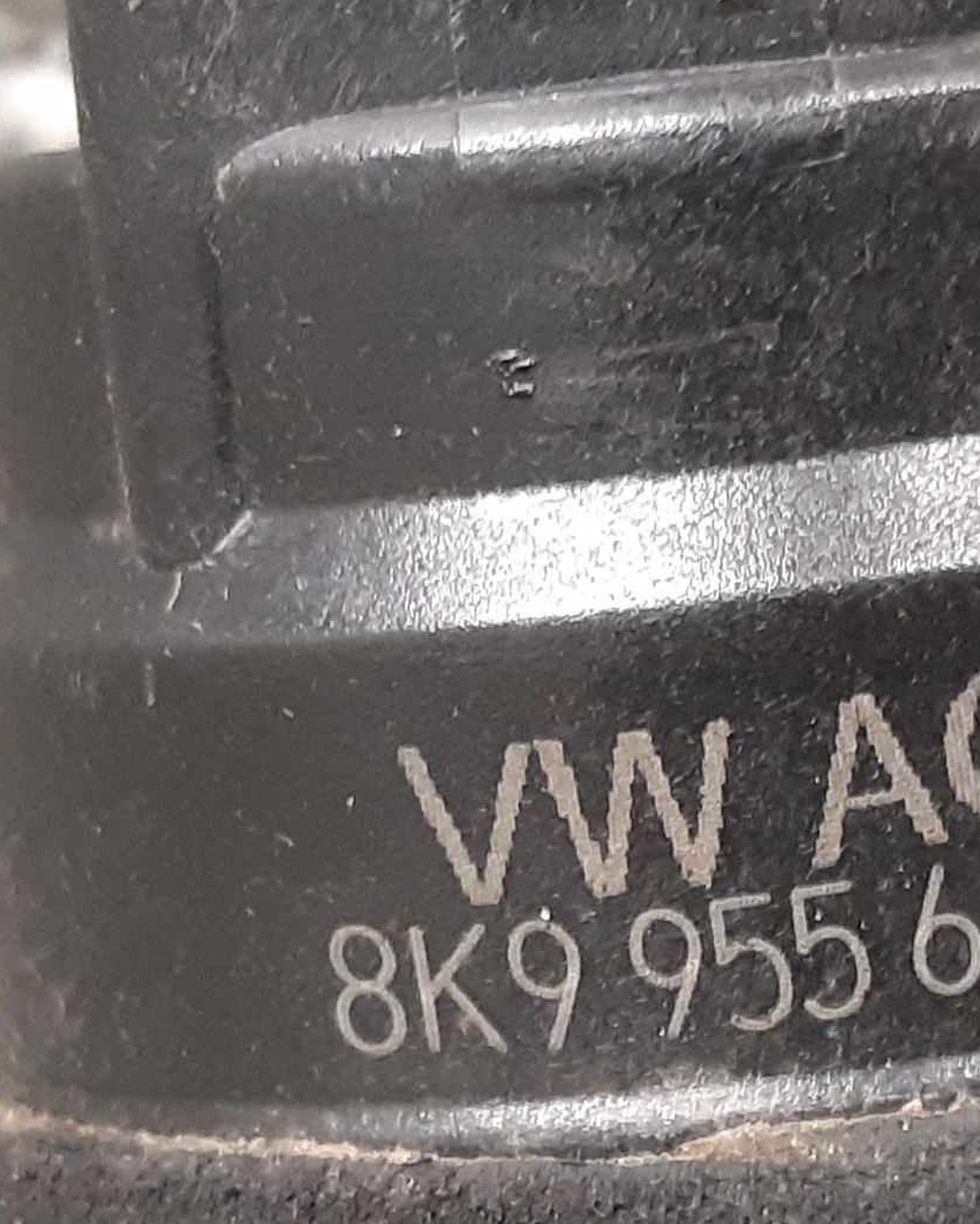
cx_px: 686
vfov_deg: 36.9
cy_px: 828
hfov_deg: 30.0
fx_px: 1812
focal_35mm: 50
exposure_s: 1/25
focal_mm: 3.93
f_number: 1.7
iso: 320
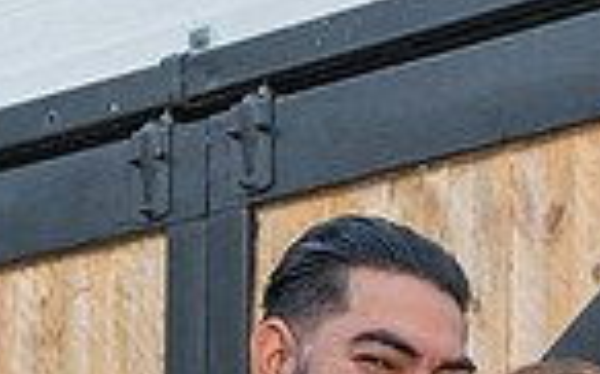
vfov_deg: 4.7
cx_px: 497
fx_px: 4477
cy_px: 819
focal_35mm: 274
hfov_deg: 7.7
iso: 400
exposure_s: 1/125
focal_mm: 62
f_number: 8
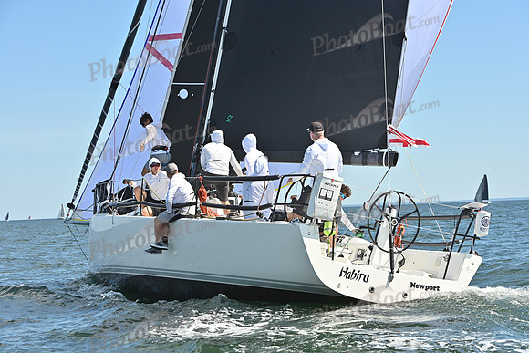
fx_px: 1264
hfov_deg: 23.6
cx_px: 264
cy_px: 176
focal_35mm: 86
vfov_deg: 15.9
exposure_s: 1/1000
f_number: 6.3
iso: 250
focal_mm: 86
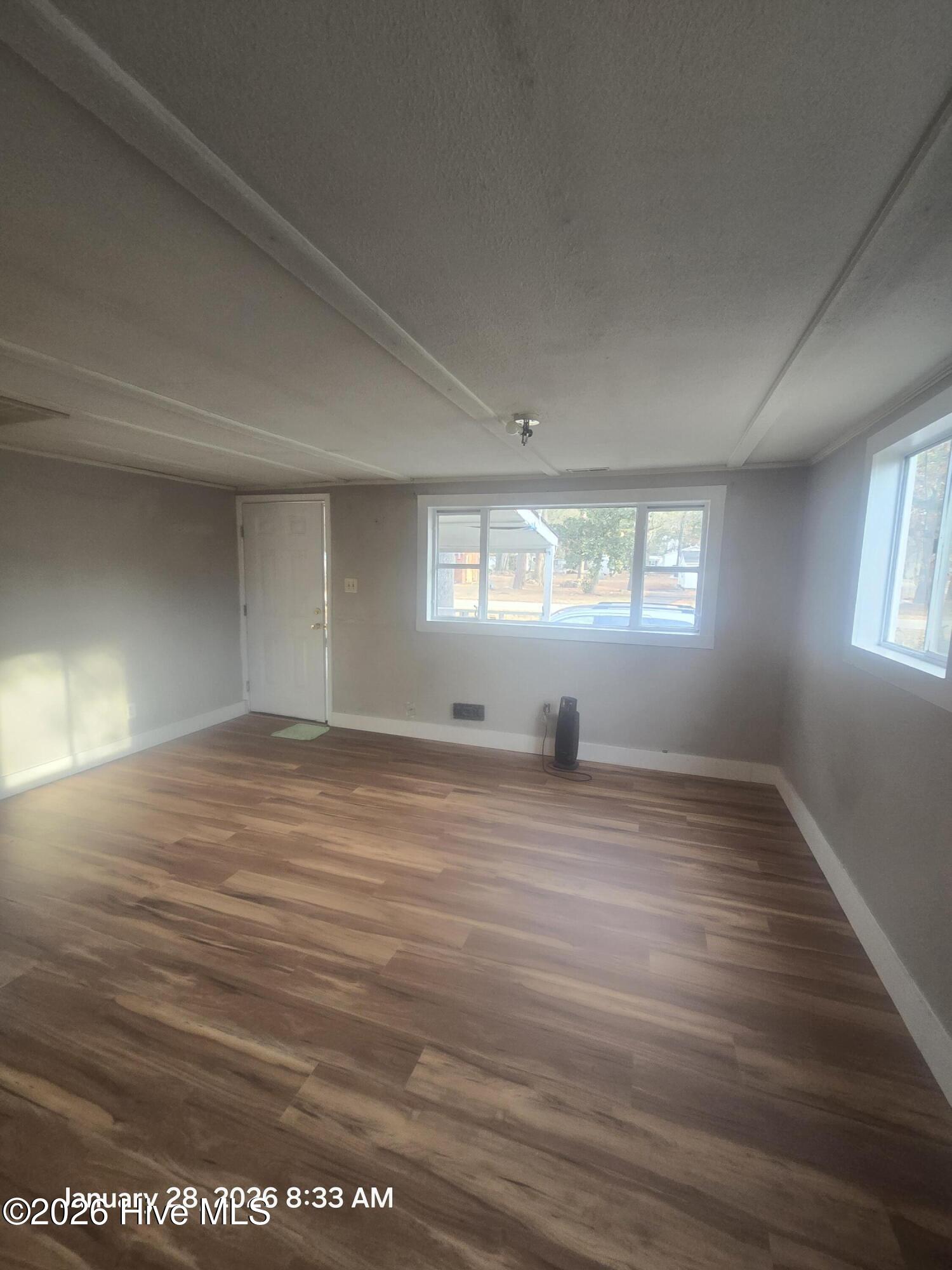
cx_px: 476
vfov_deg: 106.2
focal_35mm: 13
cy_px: 635
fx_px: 477
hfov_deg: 89.9
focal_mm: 2.2
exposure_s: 1/60
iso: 125
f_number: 2.2
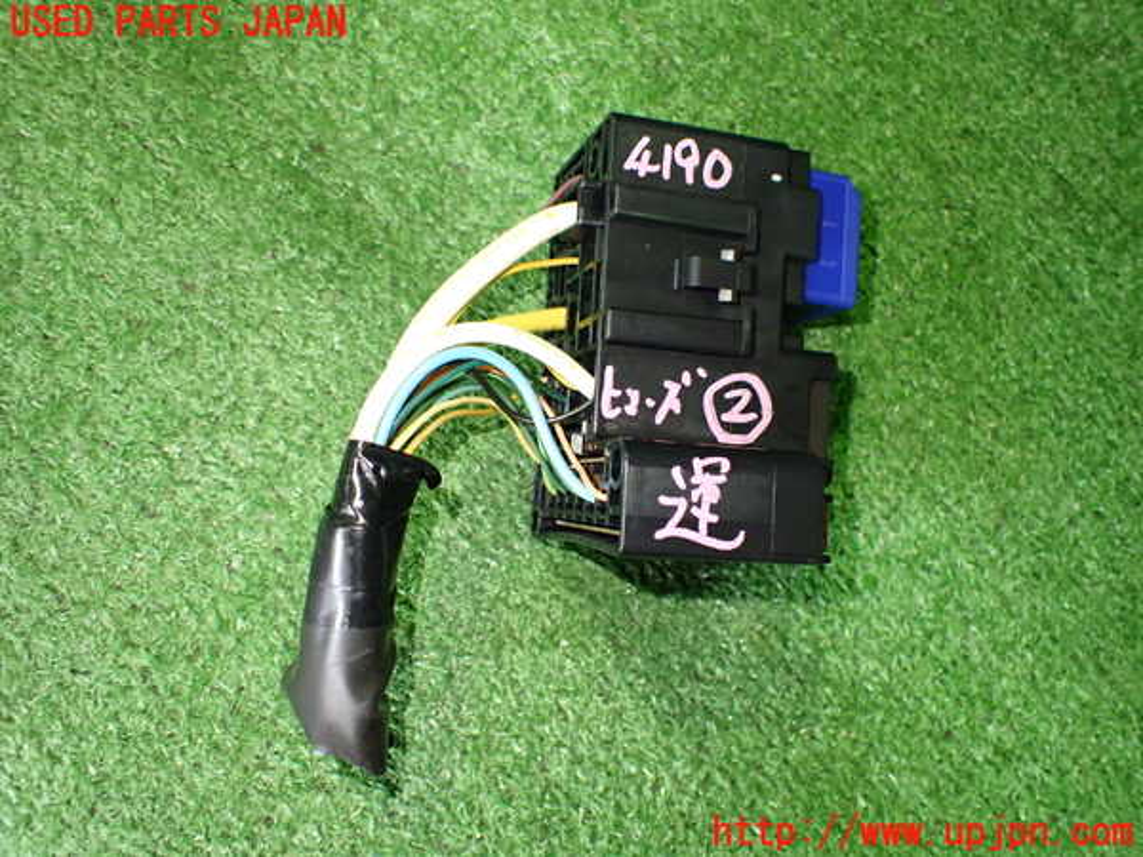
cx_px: 572
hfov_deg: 60.0
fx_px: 991
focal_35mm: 30
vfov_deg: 46.8
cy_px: 428
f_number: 2.3
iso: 800
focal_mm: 5.4
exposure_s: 1/60
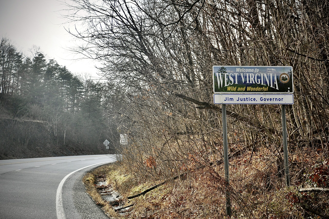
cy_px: 110
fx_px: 794
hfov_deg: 23.4
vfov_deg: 15.7
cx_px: 164
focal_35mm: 87
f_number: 5.6
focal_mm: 58
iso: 280
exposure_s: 1/500
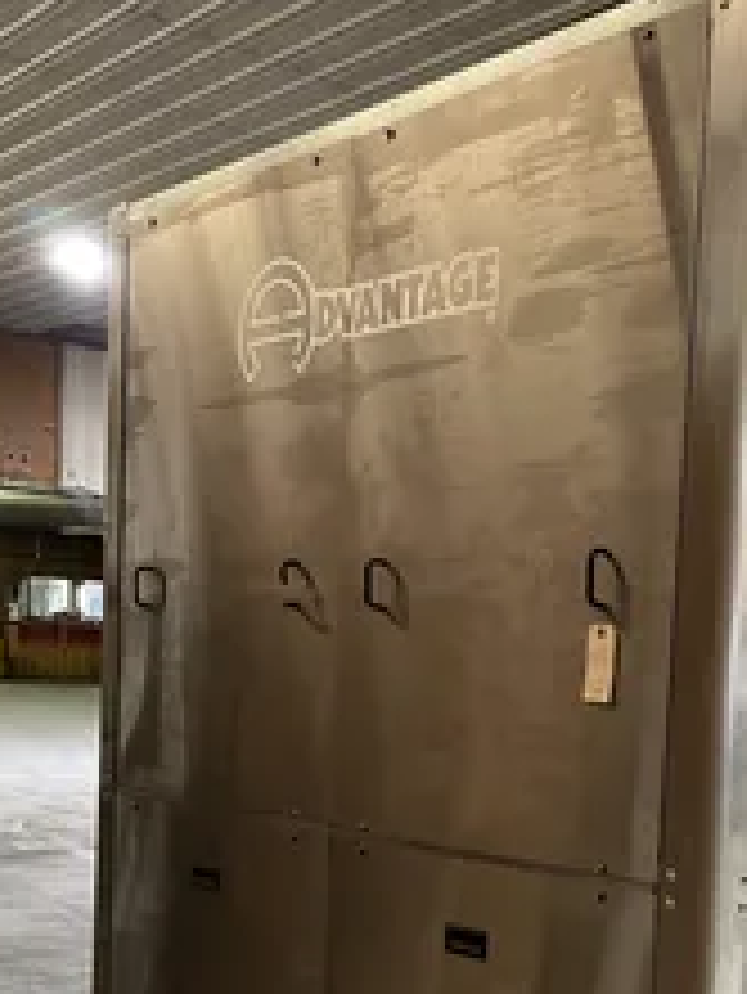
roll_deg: -2.5
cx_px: 562
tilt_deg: -7.2
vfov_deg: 38.6
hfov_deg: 30.4
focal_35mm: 47
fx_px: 1351
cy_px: 819
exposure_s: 1/60
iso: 320
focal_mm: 4.2
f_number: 1.6
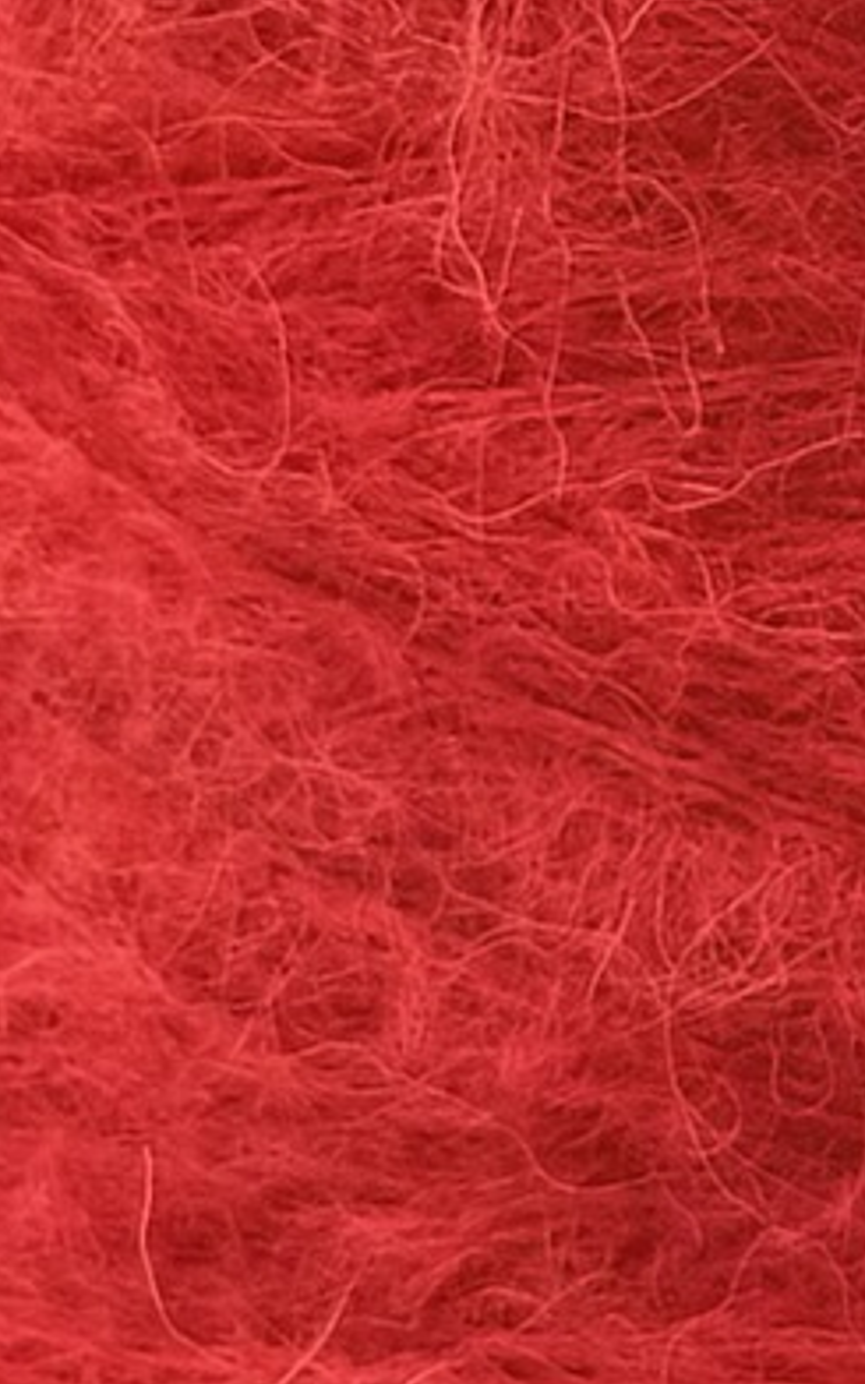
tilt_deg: -6.6
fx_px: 5017
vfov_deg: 14.6
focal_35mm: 133
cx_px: 2012
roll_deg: -0.3
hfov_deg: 9.0
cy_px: -692
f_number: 1.78
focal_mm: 6.76
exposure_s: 1/728
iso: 80
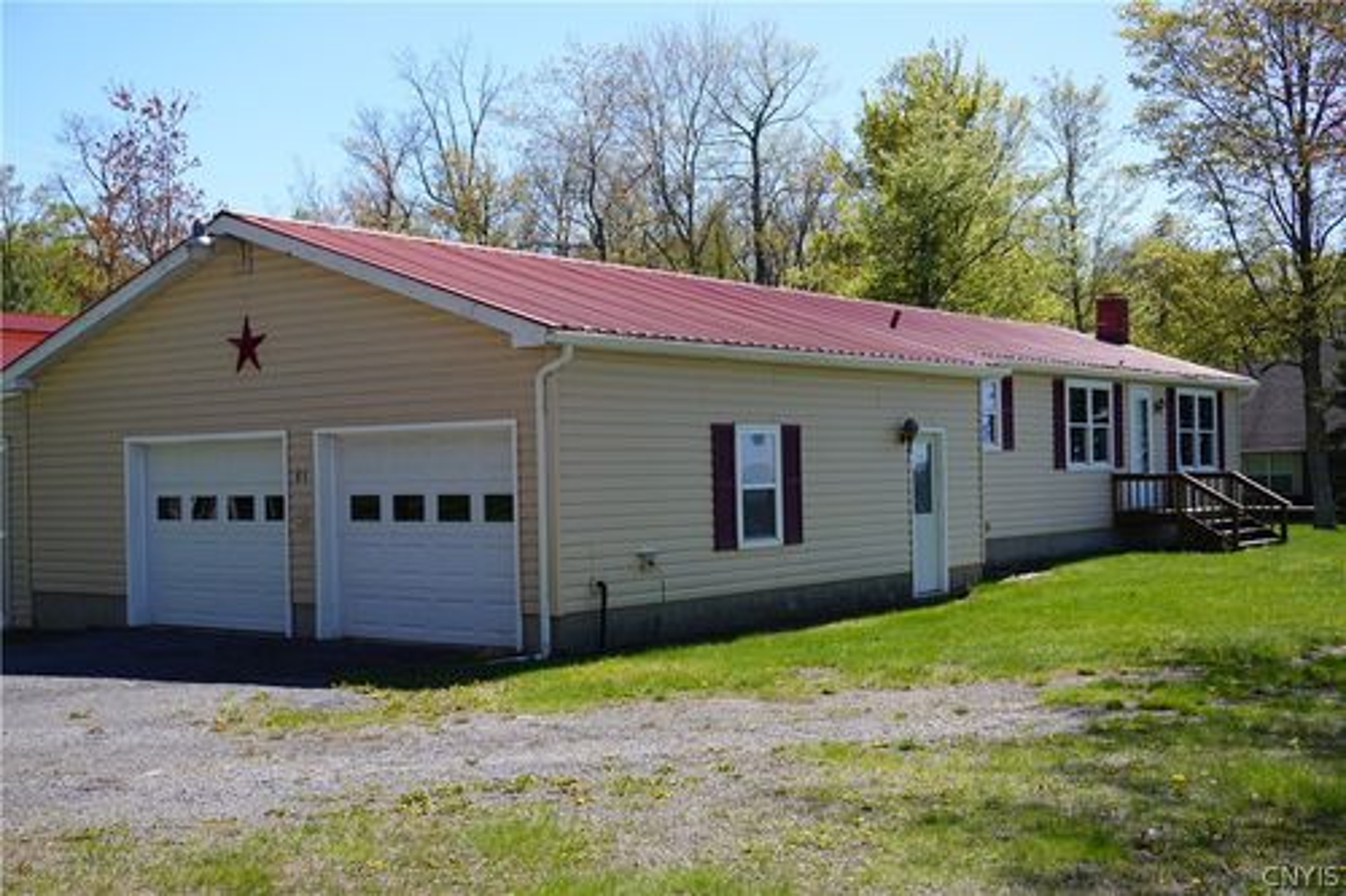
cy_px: 448
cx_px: 673
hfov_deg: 45.0
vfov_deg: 30.8
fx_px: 1626
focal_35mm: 44
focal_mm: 29
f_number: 5.6
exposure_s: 1/400
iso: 100
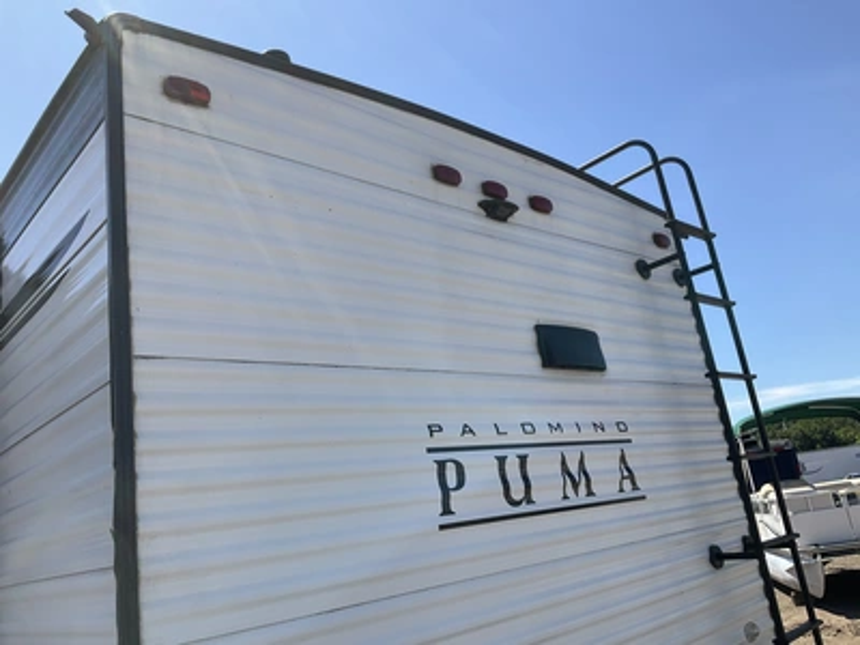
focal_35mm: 29
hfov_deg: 61.7
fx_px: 720
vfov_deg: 48.2
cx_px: 430
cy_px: 322
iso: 25
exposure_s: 1/1675
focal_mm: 3
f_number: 1.8
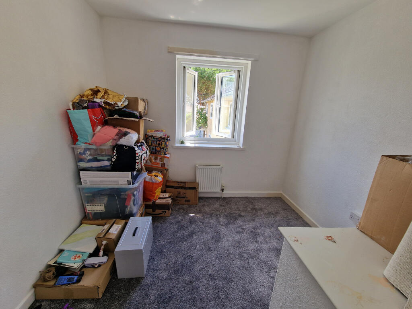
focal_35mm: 13
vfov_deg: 89.9
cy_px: 154
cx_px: 206
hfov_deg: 106.2
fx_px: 155
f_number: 2.2
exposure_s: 1/150
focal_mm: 2.2
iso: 50
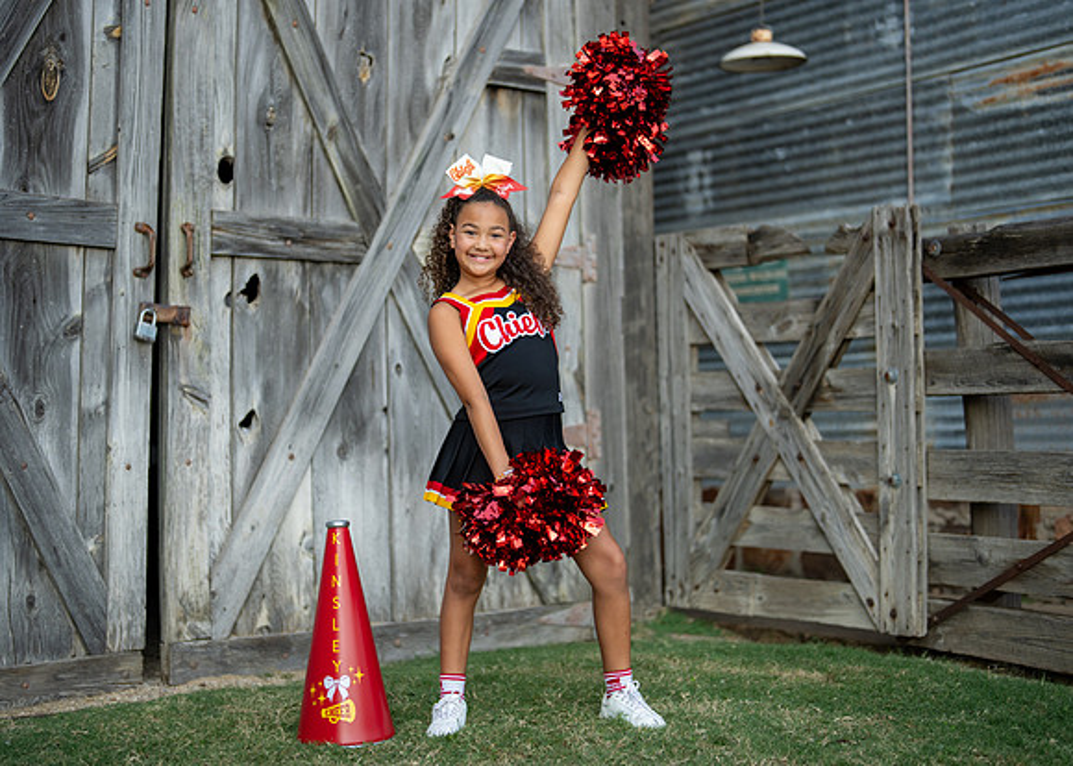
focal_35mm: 56
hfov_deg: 35.1
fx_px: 1696
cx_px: 508
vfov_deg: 25.5
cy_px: 370
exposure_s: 1/2000
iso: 125
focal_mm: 50
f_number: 1.2
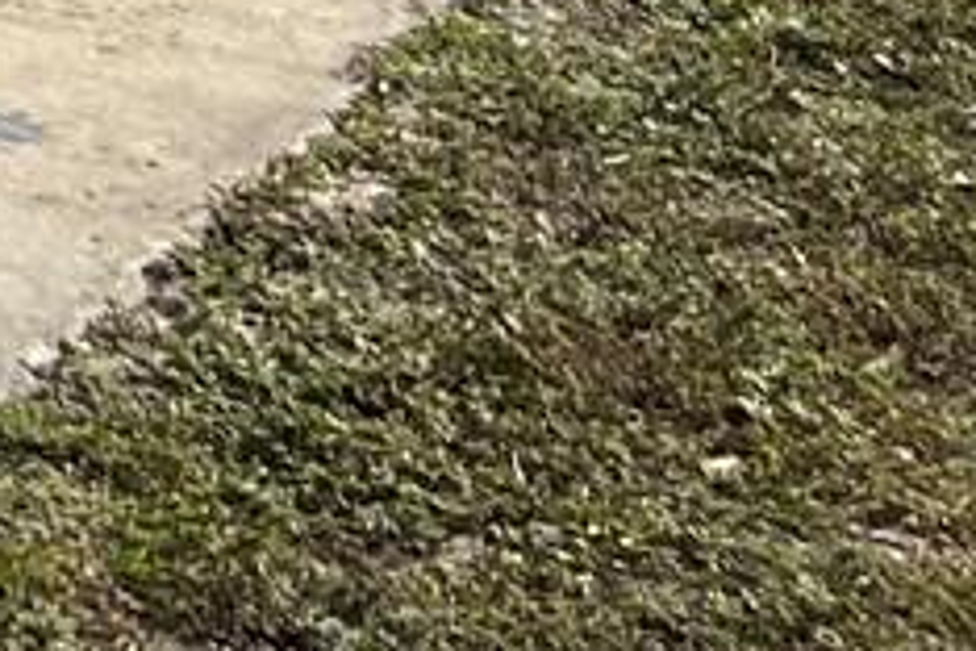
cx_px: -2294
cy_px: -1561
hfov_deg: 8.5
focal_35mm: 185
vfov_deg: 6.5
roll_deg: -0.4
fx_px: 5015
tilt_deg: -0.2
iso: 50
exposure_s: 1/5076
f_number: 1.5
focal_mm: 5.7
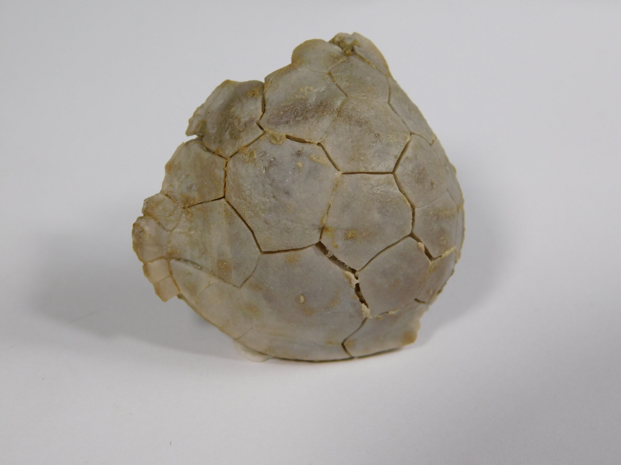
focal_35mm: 80
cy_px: 232
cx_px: 310
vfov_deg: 18.4
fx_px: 1435
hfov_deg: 24.4
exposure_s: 1/200
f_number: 4.4
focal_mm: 14.2
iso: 125
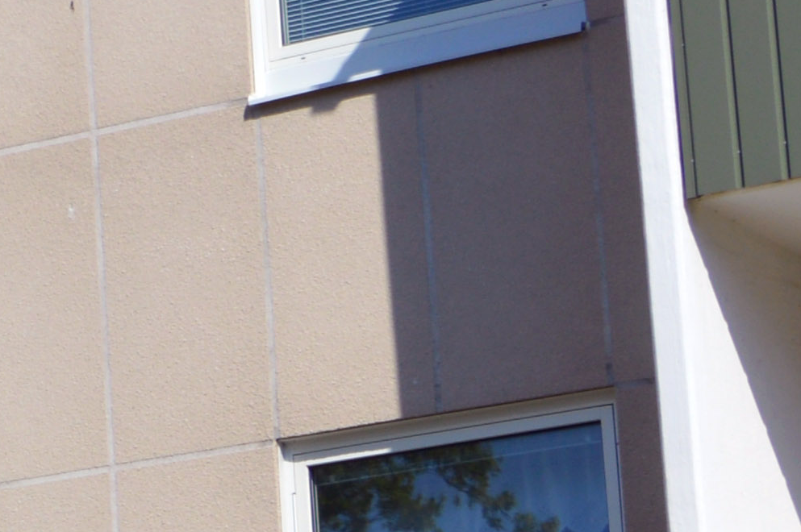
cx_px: -1138
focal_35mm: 200
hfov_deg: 9.2
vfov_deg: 6.8
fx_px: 4446
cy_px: 655
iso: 100
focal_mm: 22
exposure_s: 1/320
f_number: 9
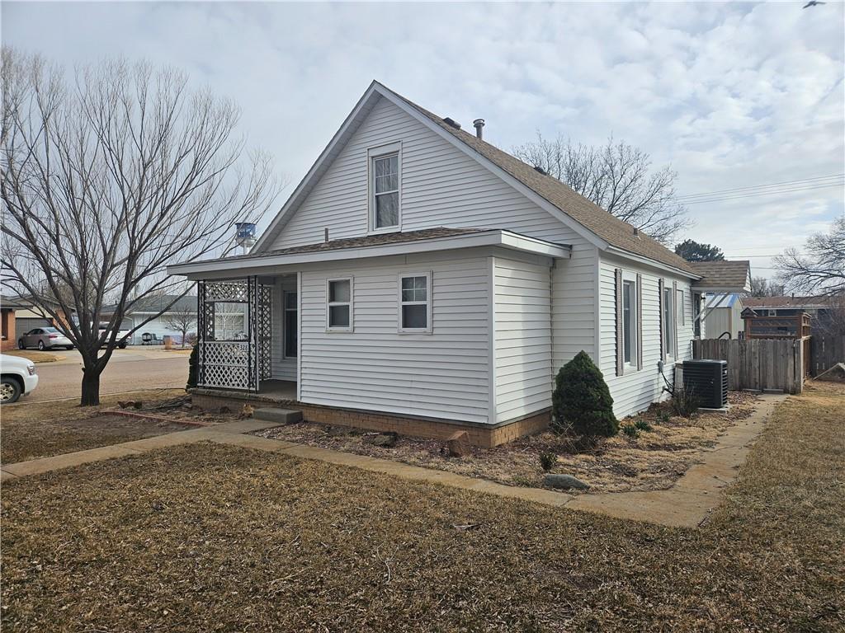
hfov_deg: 73.9
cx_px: 422
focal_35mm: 23
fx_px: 561
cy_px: 316
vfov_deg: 58.9
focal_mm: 5.4
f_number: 1.8
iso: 25
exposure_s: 1/1839
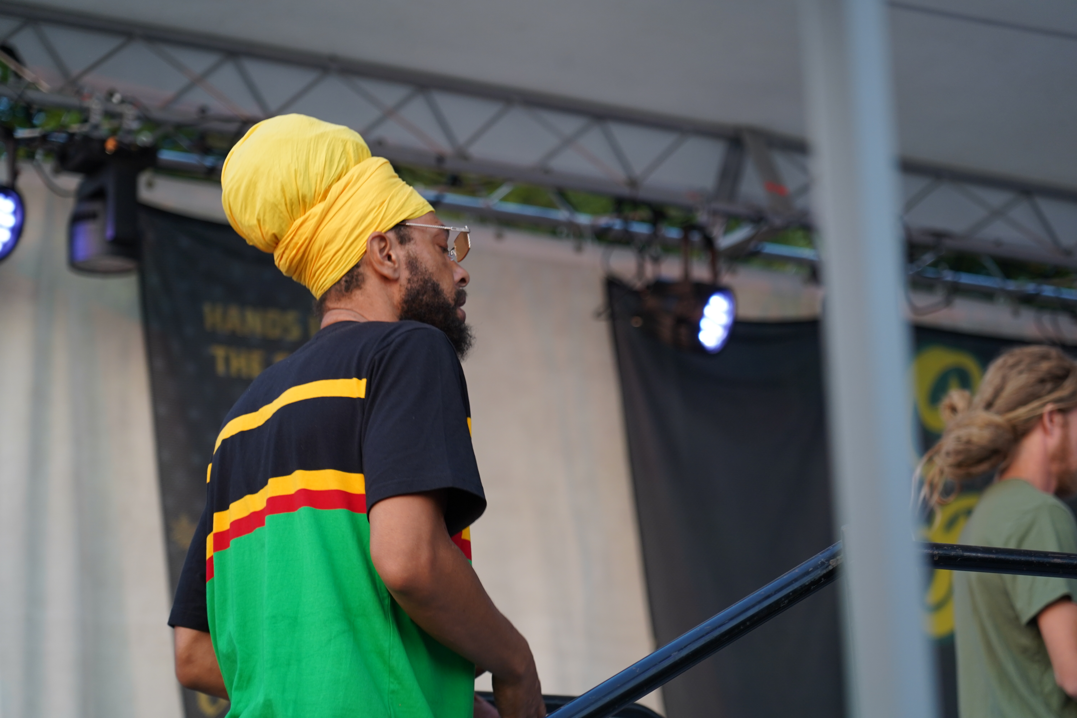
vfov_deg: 13.0
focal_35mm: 105
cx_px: 538
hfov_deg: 19.5
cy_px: 359
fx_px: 3141
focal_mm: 105
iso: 640
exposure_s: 1/160
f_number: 4
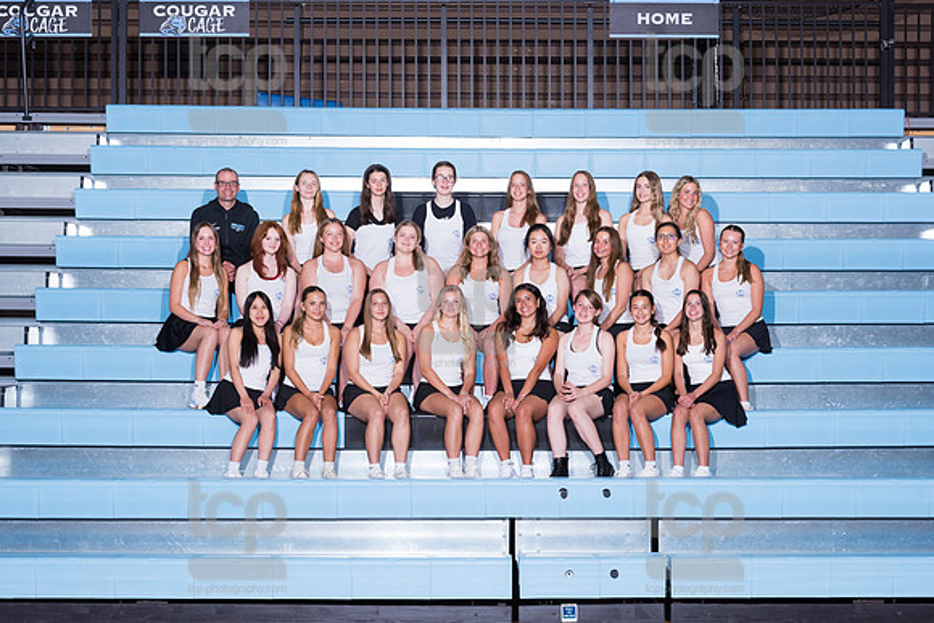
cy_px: 328
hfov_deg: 31.8
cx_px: 485
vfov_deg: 21.5
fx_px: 1640
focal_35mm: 63
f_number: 7.1
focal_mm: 55
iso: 640
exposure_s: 1/250
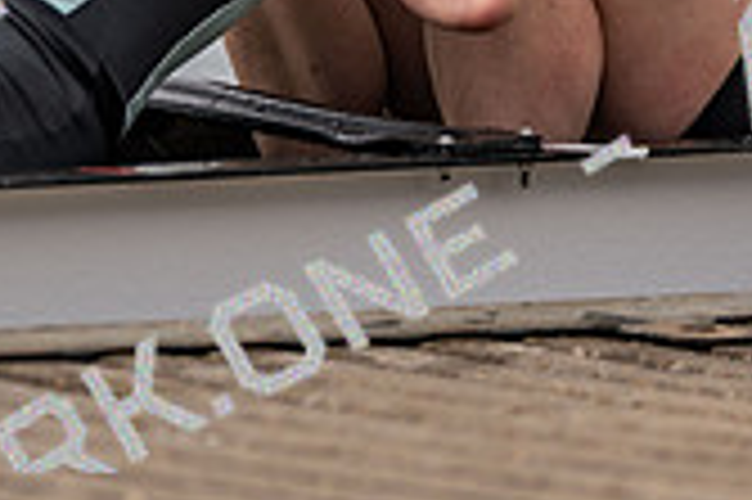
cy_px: -300
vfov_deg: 2.9
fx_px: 9787
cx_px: 342
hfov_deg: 4.4
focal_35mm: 469
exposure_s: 1/1600
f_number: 1.8
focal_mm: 135
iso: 64
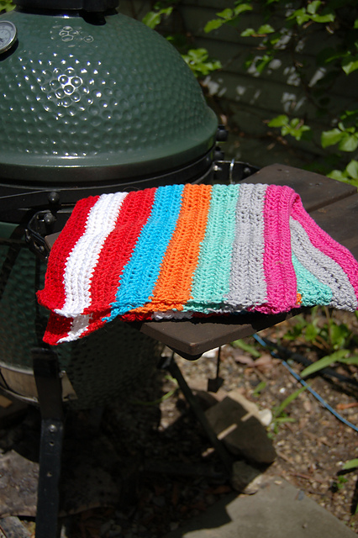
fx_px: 627
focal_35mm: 42
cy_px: 269
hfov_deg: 31.9
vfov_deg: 46.4
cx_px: 179
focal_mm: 28
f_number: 4.2
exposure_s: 1/2500
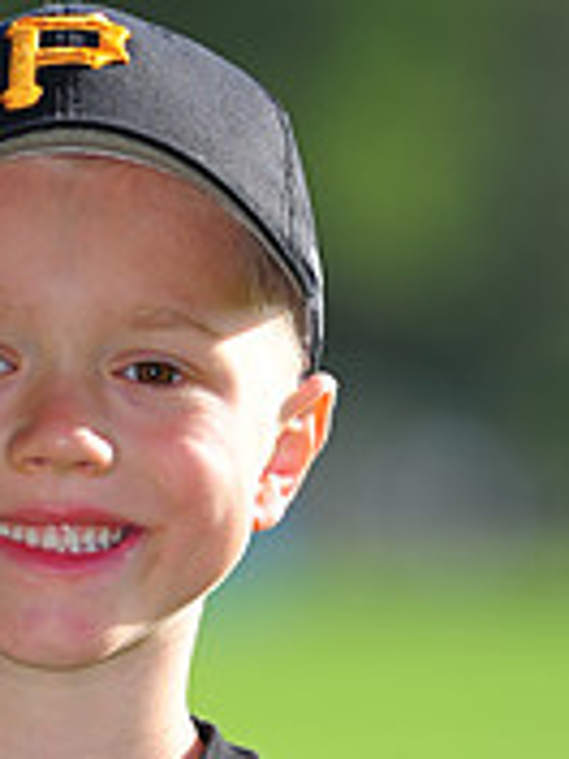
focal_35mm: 633
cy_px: 906
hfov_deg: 2.3
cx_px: 91
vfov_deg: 3.1
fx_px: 13873
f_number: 4
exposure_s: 1/1000
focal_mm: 200
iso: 200
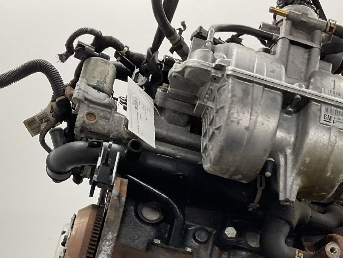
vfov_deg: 23.0
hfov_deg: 31.2
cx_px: 170
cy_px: 235
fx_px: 615
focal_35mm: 62
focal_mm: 3
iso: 50
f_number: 1.8
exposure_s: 1/50
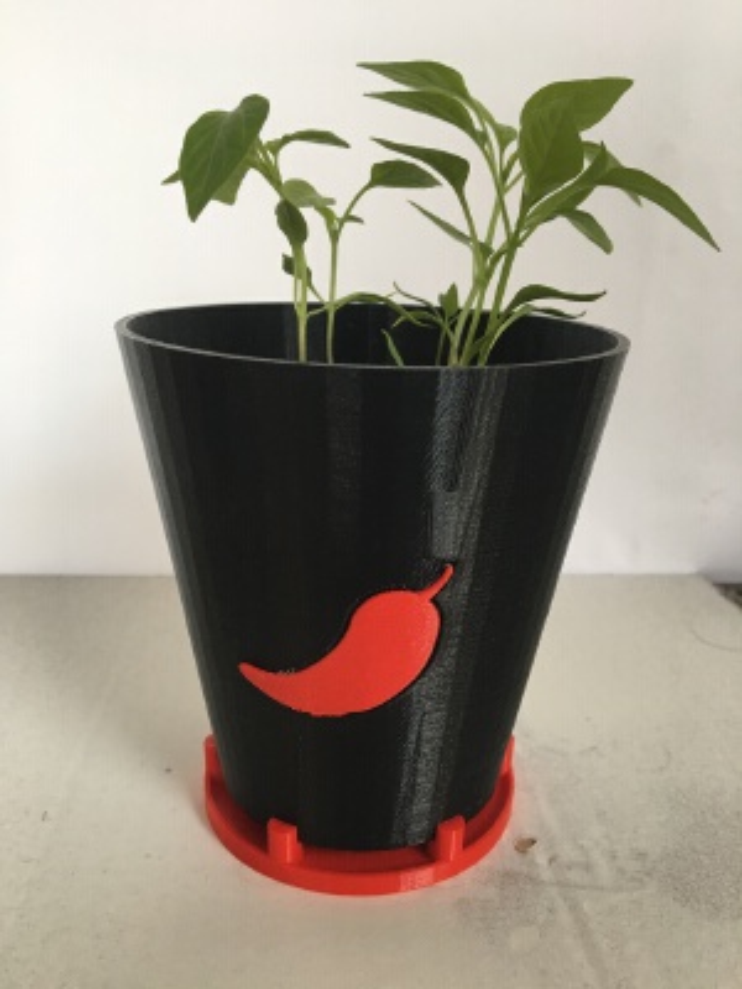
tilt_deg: -17.3
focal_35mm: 29
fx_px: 829
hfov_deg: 48.2
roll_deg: -1.6
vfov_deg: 61.7
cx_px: 371
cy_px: 494
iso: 50
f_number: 2.2
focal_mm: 4.15
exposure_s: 1/33
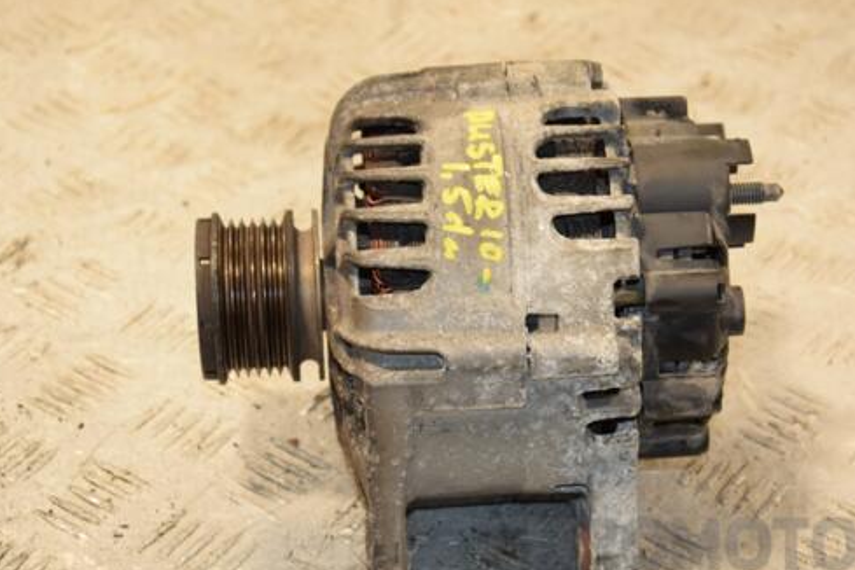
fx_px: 2707
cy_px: 311
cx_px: 456
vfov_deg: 12.0
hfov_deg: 17.9
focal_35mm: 114
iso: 800
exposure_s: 1/200
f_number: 5.6
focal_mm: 62
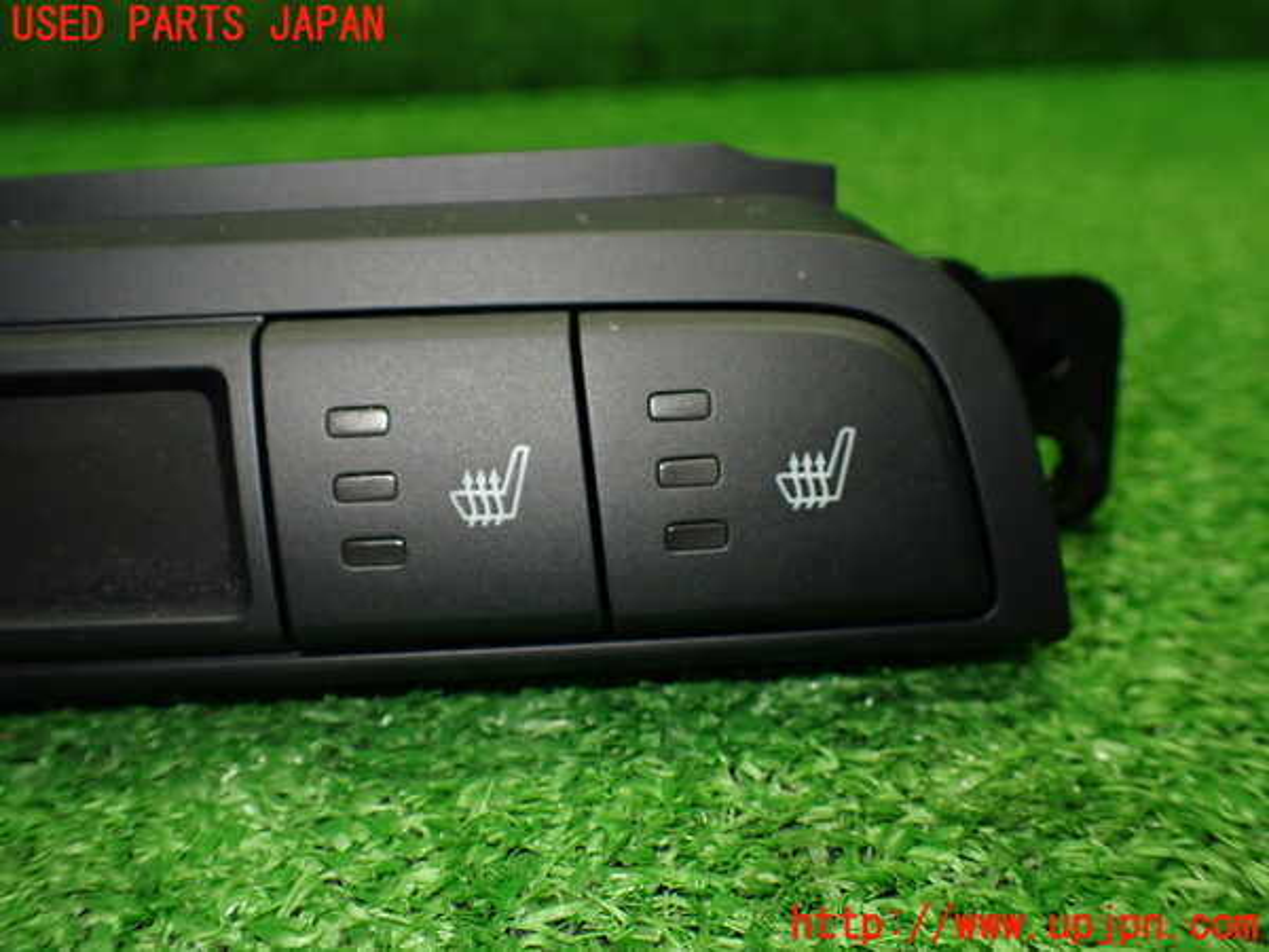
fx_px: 1100
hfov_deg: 60.0
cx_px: 634
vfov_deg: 46.8
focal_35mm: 30
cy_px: 476
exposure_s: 1/125
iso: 400
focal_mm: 5.4
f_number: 2.3
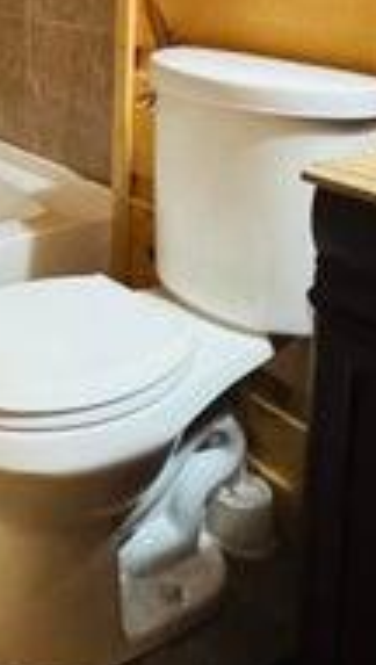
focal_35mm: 51
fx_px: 900
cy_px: 17
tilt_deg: -9.1
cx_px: -115
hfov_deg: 21.3
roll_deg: +1.8
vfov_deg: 36.8
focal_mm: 2.22
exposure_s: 1/40
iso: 1000
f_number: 2.2
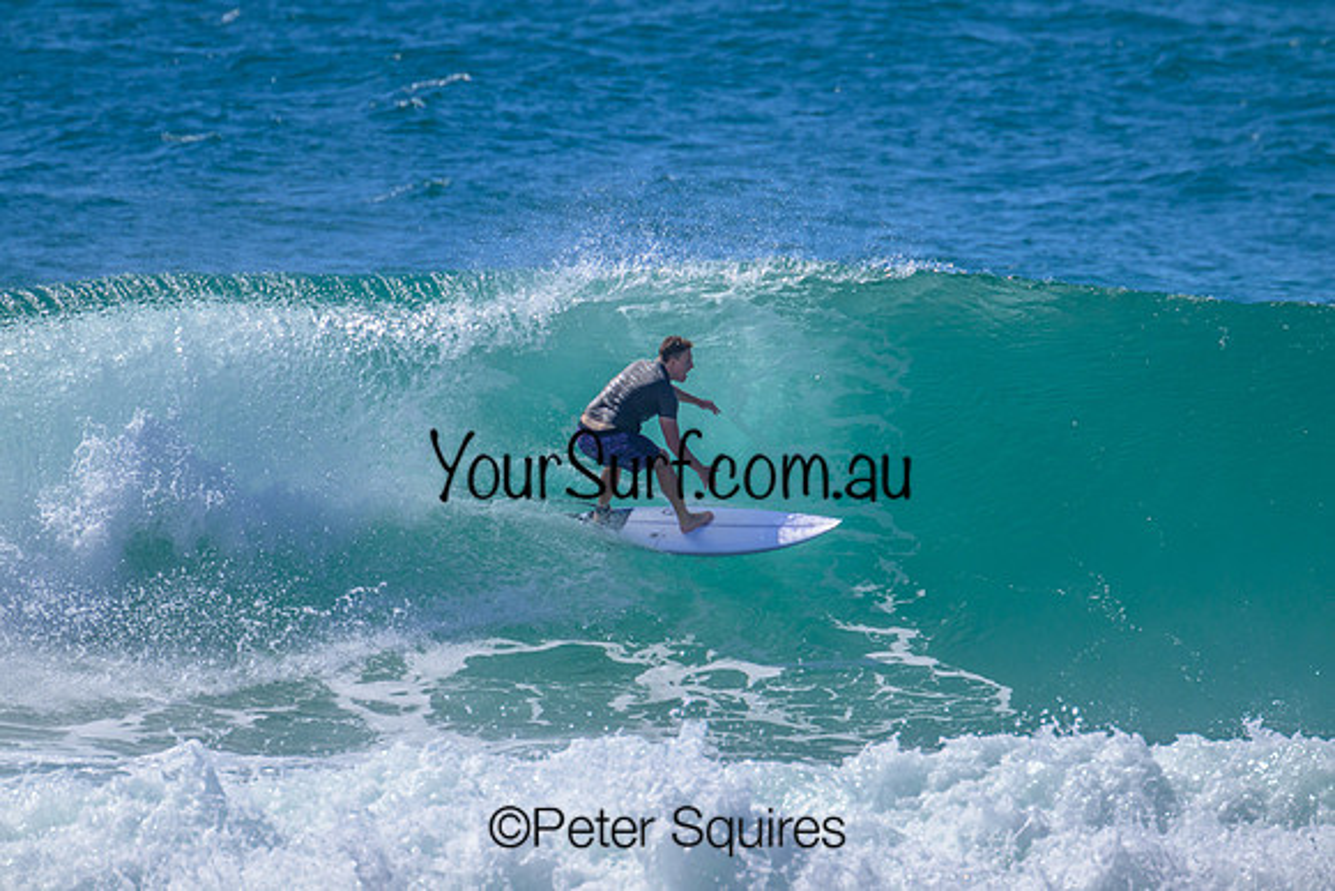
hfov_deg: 2.6
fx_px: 29672
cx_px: 668
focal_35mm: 800
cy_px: 446
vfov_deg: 1.7
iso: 800
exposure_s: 1/2000
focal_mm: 800
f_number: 11
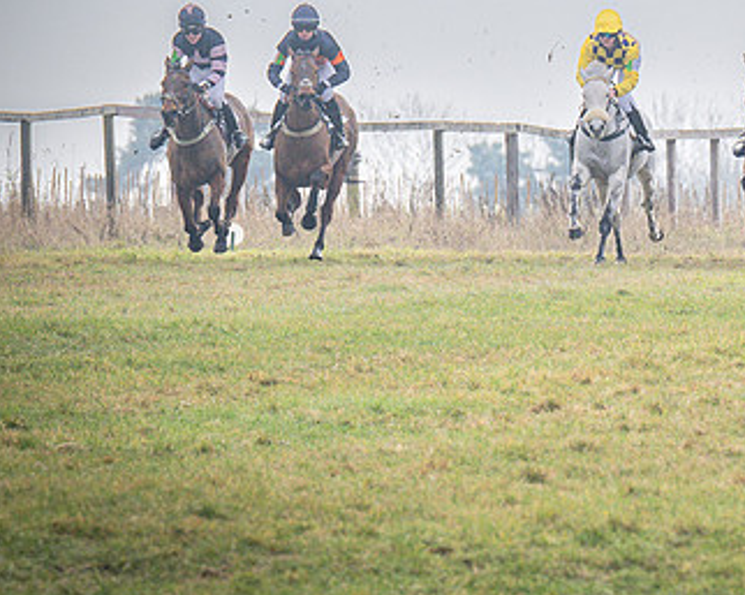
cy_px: 198
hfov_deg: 2.5
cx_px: 380
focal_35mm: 788
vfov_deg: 2.0
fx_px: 17359
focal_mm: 200
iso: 320
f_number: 5
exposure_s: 1/1000
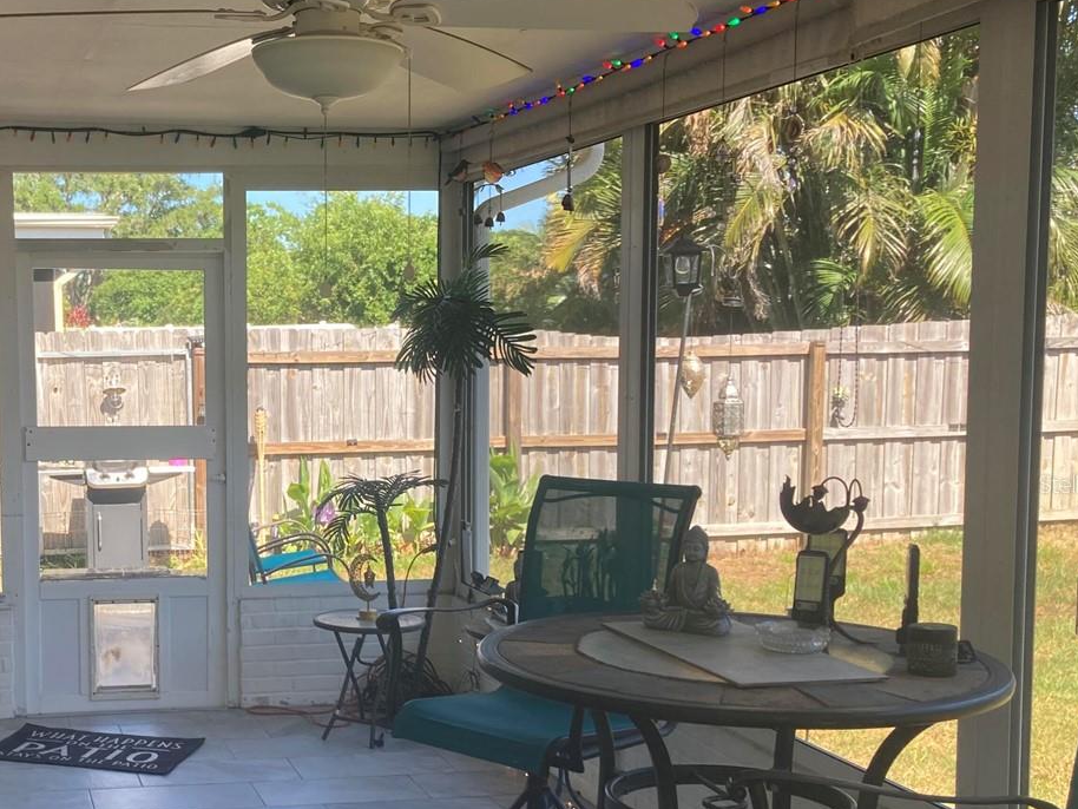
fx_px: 1526
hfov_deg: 37.4
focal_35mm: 49
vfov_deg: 29.6
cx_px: 206
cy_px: 484
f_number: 1.8
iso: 20
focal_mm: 3.99
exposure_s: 1/176
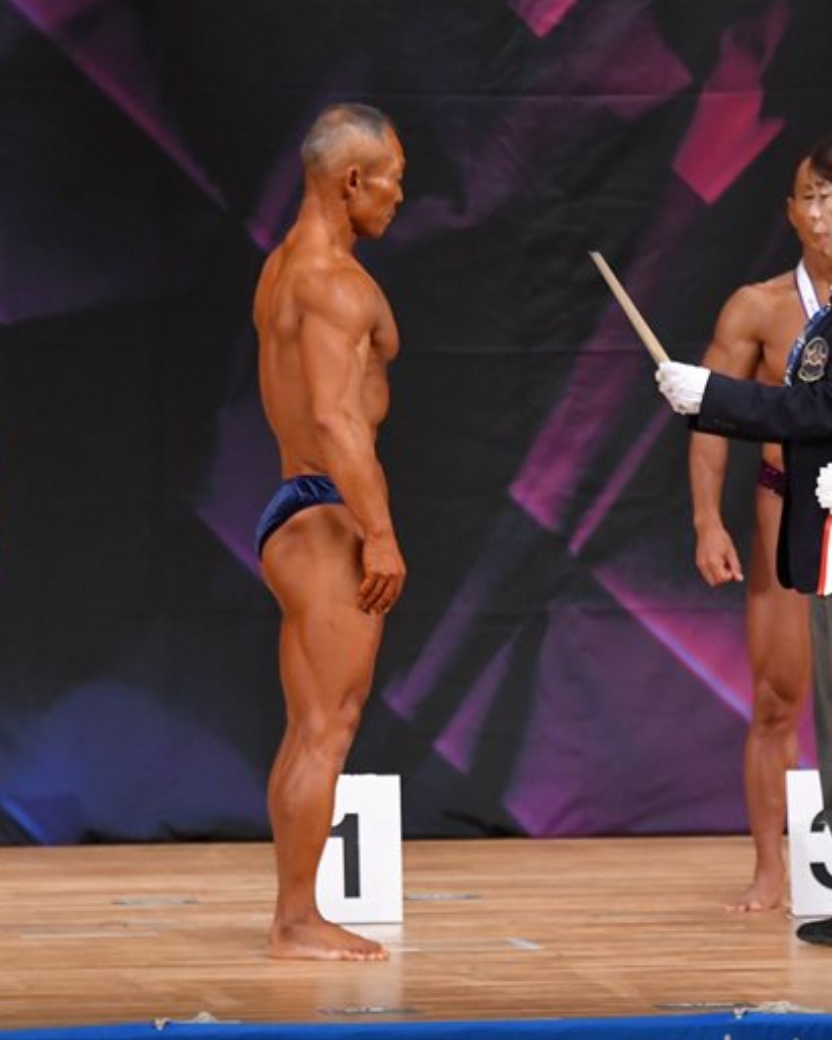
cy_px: 520
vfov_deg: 5.1
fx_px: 11761
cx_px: 772
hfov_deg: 4.0
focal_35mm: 382
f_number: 5.6
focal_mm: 180
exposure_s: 1/400
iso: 4500
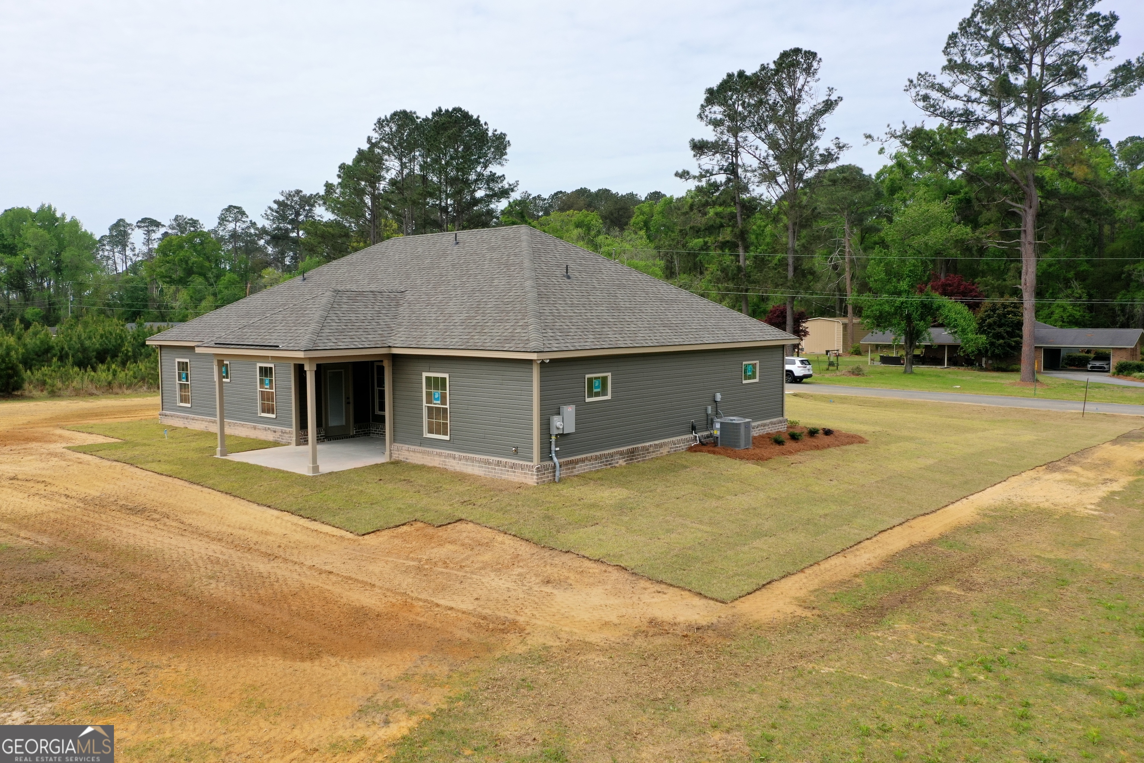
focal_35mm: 28
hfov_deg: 65.5
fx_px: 890
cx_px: 572
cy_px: 382
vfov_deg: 46.4
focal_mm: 10.26
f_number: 5.6
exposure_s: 1/500
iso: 100
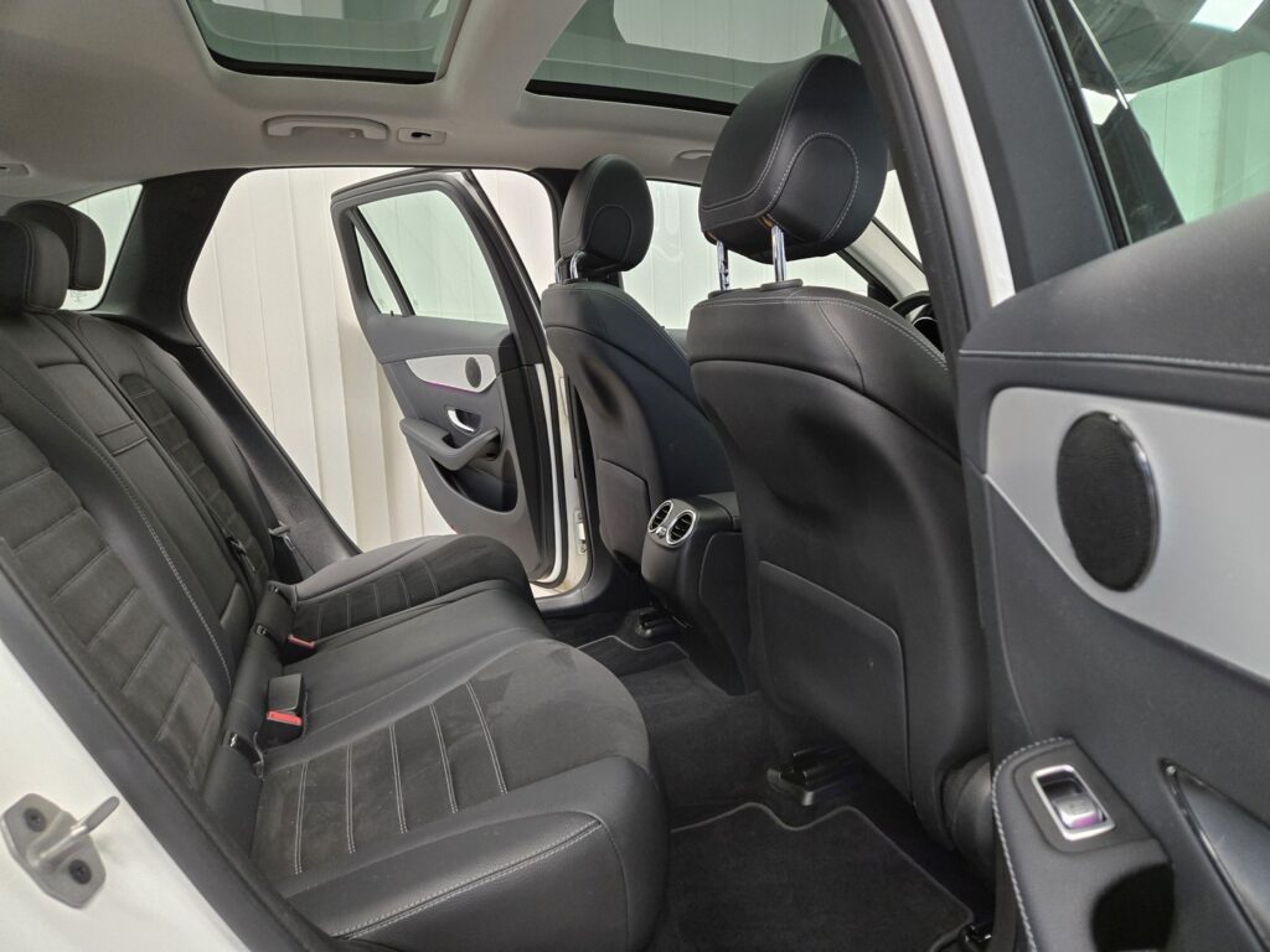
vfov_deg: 58.9
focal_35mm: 23
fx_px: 844
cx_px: 635
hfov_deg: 73.9
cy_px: 476
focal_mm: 5.4
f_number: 1.8
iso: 400
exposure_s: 1/100
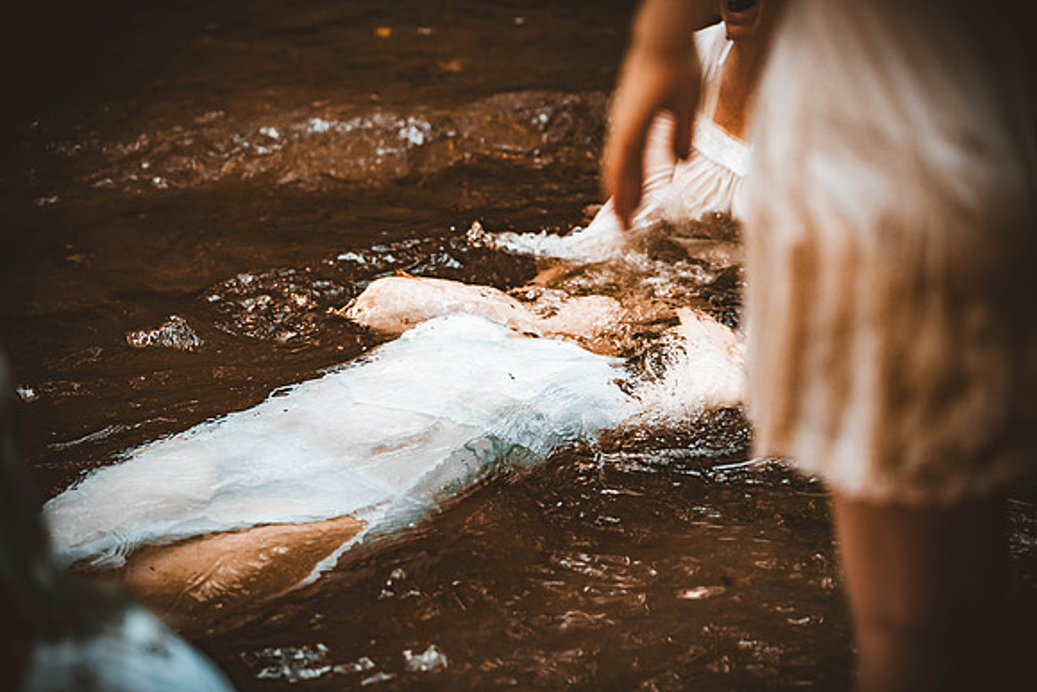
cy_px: 346
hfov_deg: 20.0
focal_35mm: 102
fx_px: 2939
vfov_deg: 13.4
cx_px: 518
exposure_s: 1/400
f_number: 2.8
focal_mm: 102
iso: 1000
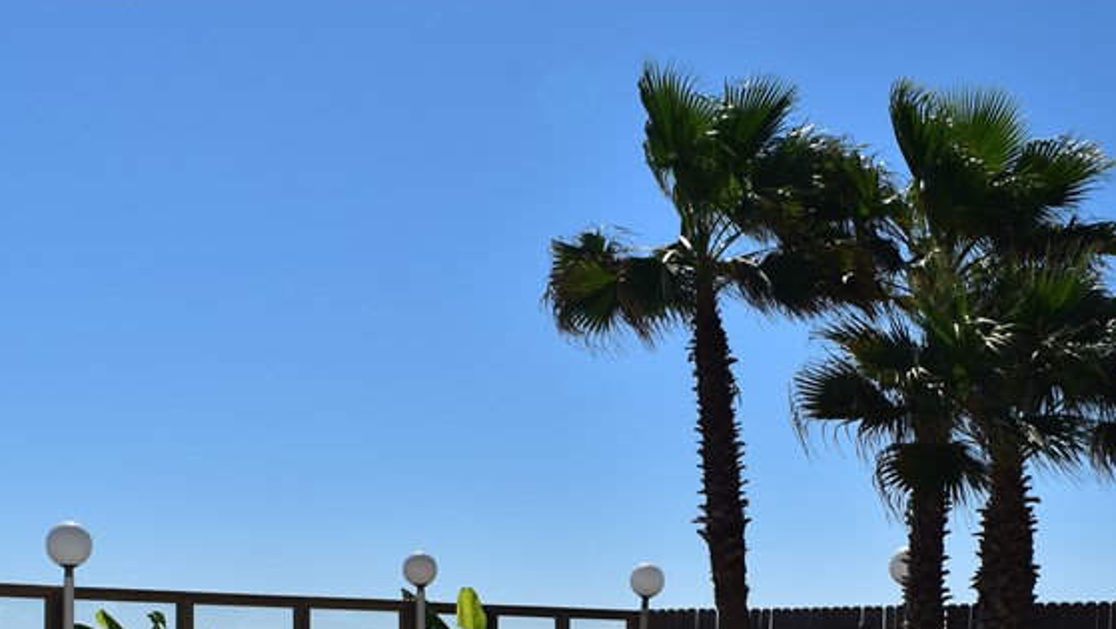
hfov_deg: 34.2
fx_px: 1806
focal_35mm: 61
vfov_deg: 18.9
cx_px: 695
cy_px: 703
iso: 200
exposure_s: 1/640
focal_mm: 20
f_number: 11
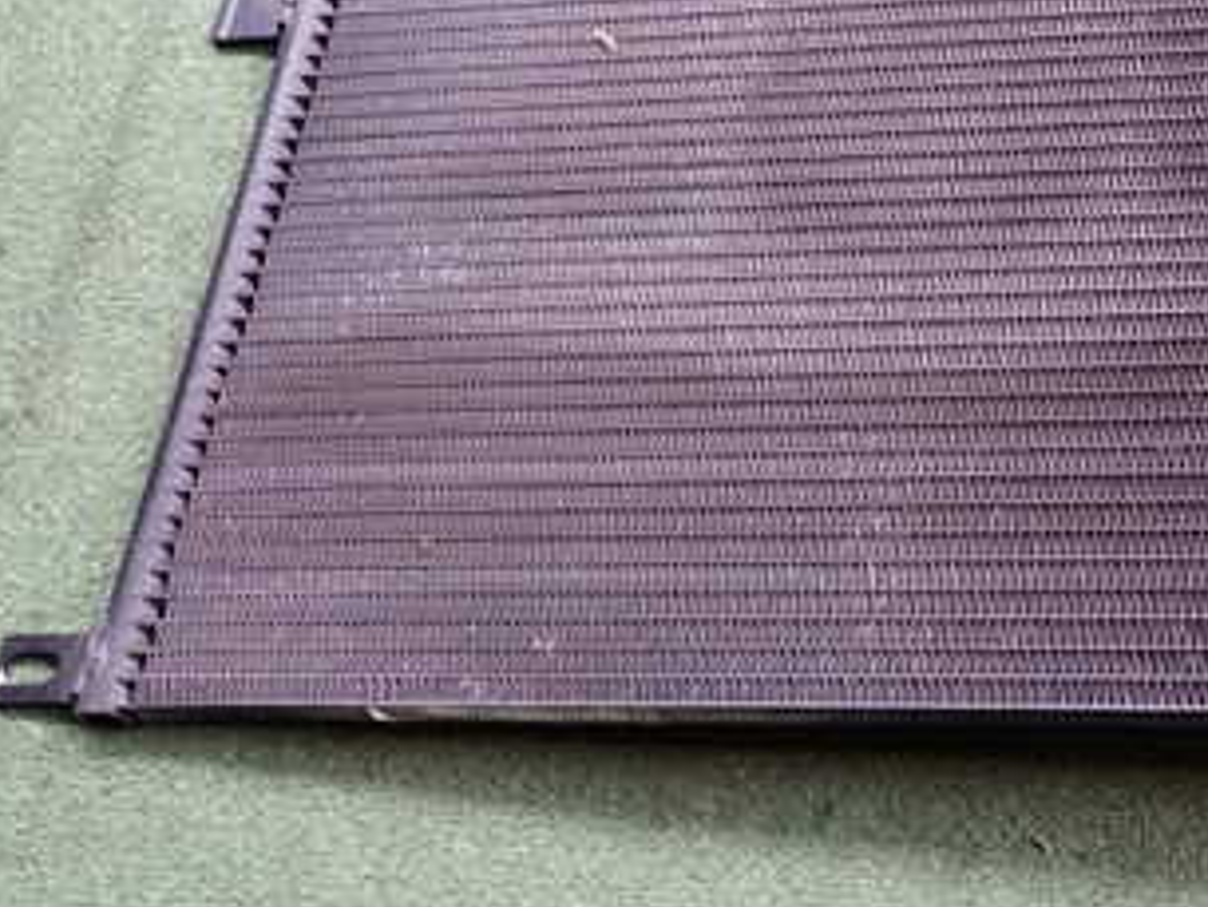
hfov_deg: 31.2
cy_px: 250
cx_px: 1077
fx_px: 2060
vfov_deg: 24.6
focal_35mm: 59
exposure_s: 1/125
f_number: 2.3
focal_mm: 5.4
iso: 200
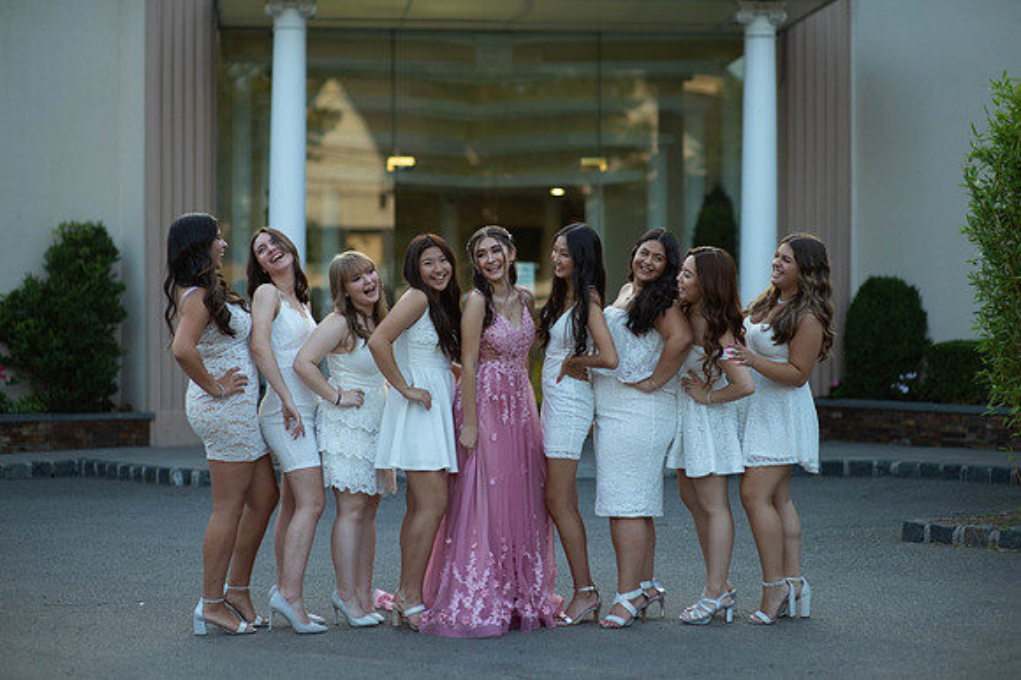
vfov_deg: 16.1
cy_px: 340
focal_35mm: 85
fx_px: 2409
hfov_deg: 23.9
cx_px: 510
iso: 250
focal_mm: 85
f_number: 2
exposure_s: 1/1000
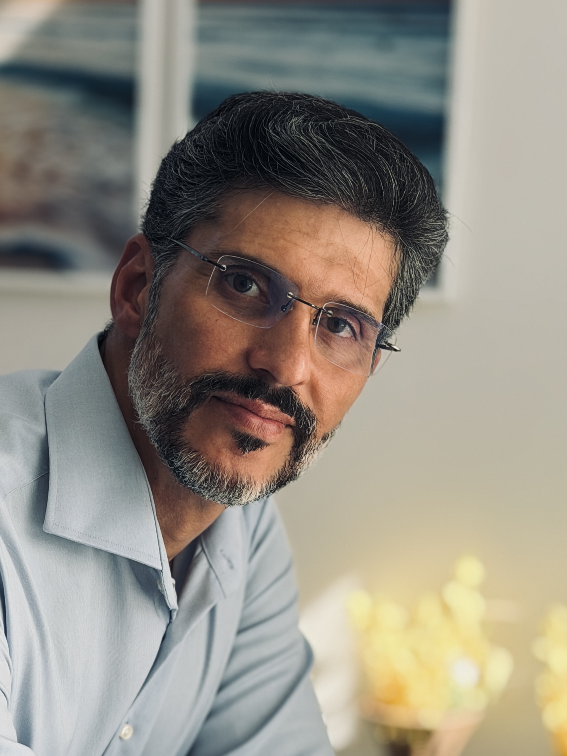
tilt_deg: -11.1
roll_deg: -2.7
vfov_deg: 39.7
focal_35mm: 48
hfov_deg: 30.3
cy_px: 378
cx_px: 284
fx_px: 1048
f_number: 1.78
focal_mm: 6.76
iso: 64
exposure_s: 1/216
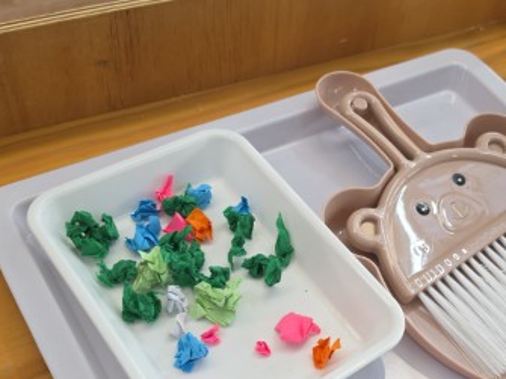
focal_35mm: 44
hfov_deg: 42.4
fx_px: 643
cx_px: 337
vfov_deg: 32.2
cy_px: 290
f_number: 1.4
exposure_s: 1/100
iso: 50
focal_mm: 6.5
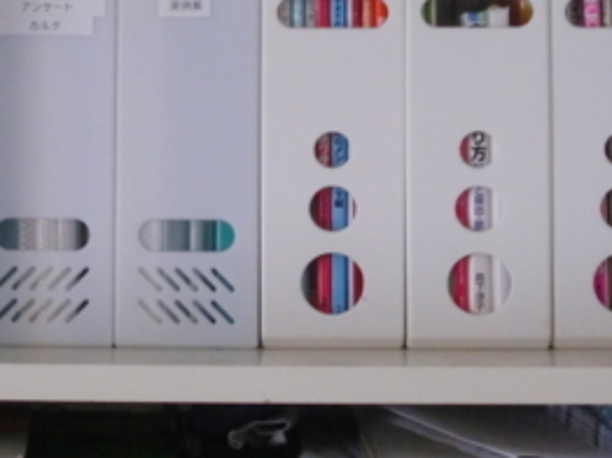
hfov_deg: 22.3
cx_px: 257
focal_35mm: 88
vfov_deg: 16.7
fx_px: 1554
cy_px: 136
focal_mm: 7.91
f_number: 3.4
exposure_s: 1/60
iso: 500
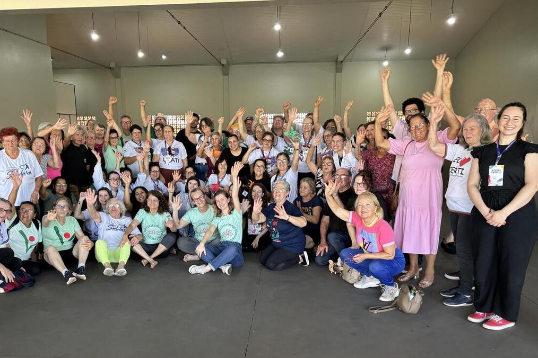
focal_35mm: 32
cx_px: 239
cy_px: 230
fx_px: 478
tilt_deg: -10.5
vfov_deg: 40.7
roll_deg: +1.0
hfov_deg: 58.6
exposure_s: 1/60
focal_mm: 5.96
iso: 64
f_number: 1.6
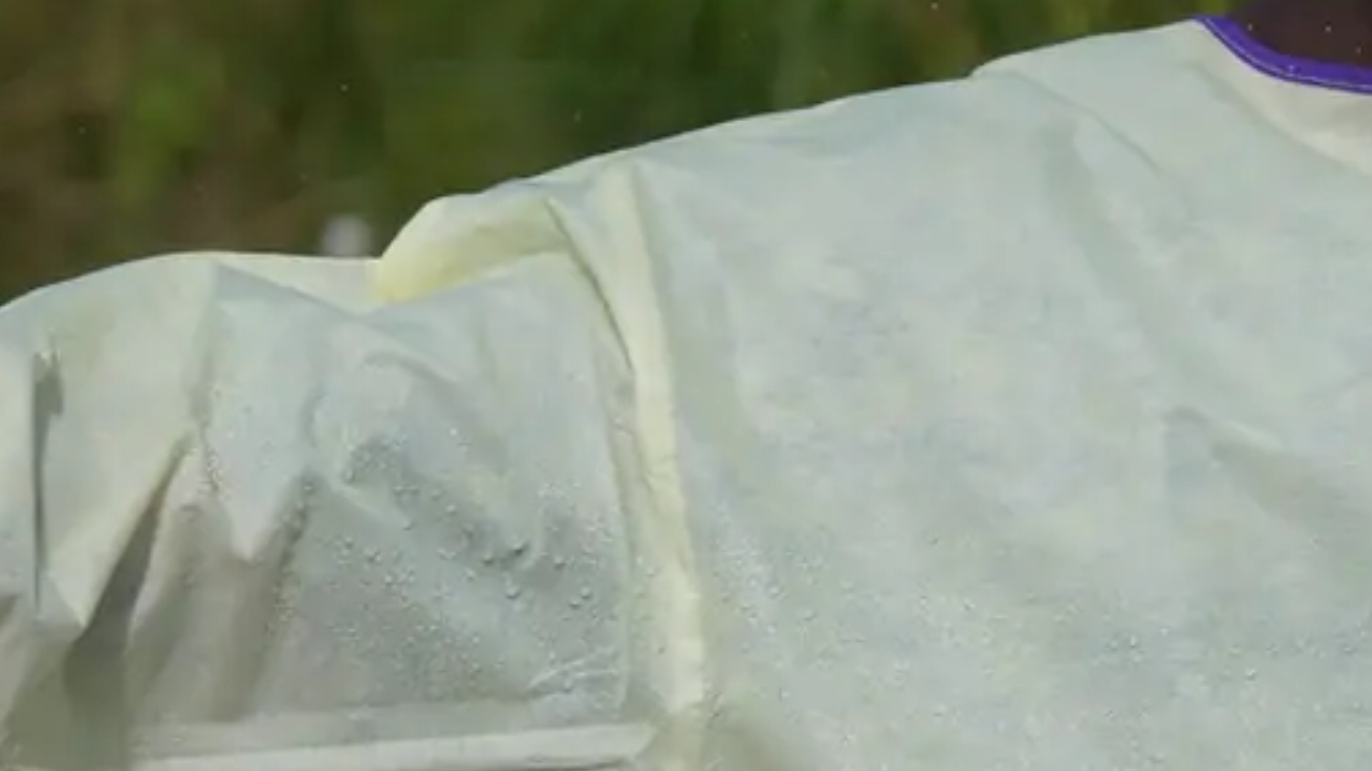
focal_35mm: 267
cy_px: 770
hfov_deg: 8.0
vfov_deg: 4.5
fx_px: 9710
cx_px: 1891
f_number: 3.5
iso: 200
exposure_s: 1/4000
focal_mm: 50
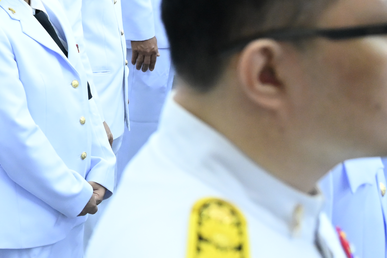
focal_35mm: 103
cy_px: -69
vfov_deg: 12.9
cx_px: -145
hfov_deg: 18.2
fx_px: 1107
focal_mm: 37
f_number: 4
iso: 6400
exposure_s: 1/400
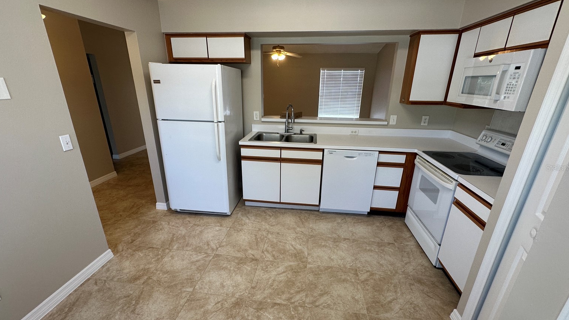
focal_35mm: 16
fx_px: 241
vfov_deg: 67.1
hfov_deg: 99.4
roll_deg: -0.6
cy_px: 167
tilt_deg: -18.9
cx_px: 283
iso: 100
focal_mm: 2.22
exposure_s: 1/120
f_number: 2.2
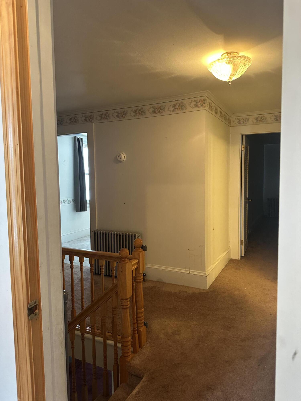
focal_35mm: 24
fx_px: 278
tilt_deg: -4.3
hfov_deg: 56.8
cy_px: 200
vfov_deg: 71.6
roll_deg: +0.5
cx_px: 150
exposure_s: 1/60
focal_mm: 6.86
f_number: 1.78
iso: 400
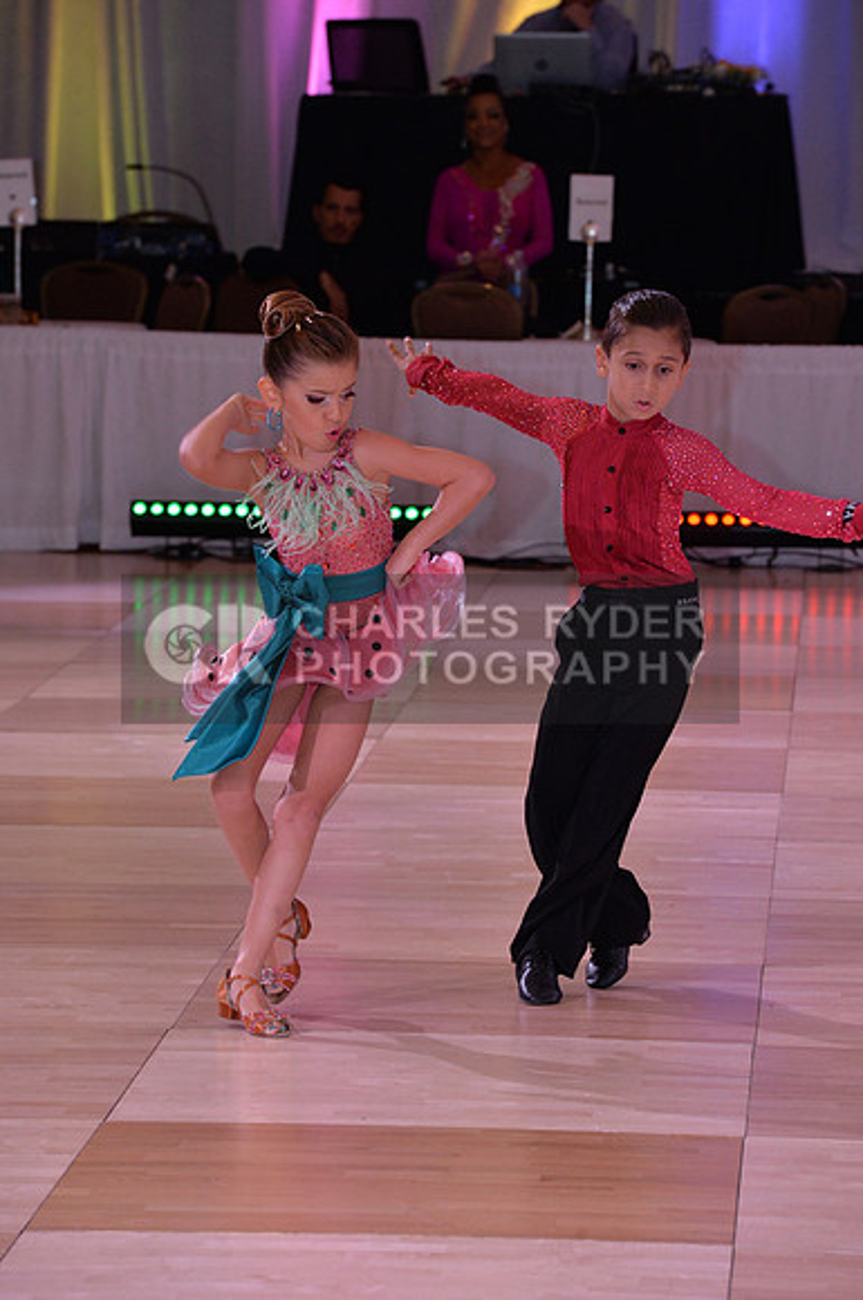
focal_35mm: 195
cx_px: 432
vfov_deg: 10.6
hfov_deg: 7.0
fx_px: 7032
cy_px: 650
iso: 2000
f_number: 8
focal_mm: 195
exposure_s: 1/250
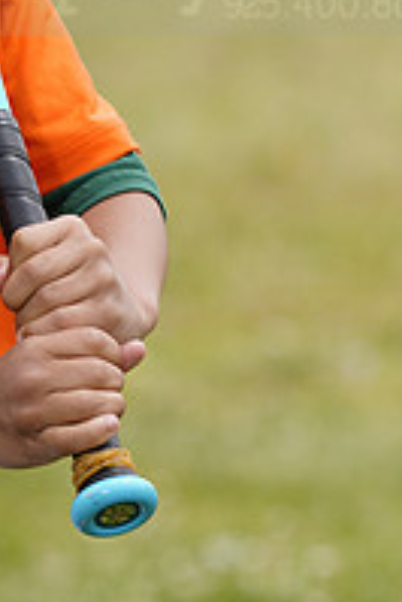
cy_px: -61
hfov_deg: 2.5
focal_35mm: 540
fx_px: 9029
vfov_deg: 3.8
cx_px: -171
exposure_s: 1/250
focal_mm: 185
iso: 50
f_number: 5.6
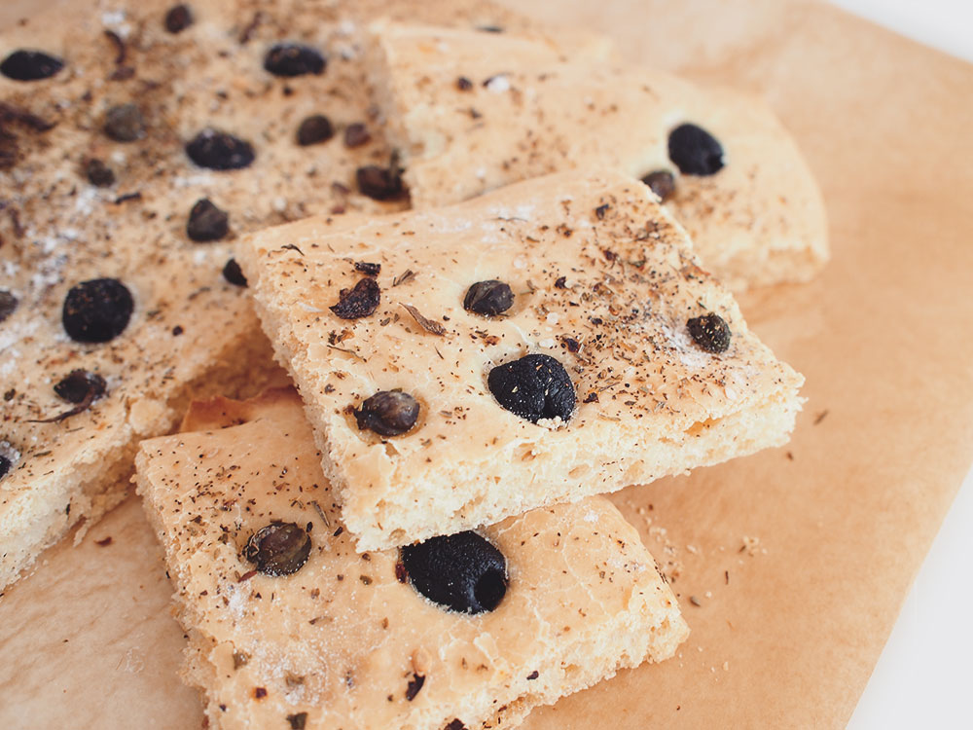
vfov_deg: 41.8
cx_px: 486
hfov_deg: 54.0
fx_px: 956
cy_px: 365
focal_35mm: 34
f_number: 3.5
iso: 200
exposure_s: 1/125
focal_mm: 17
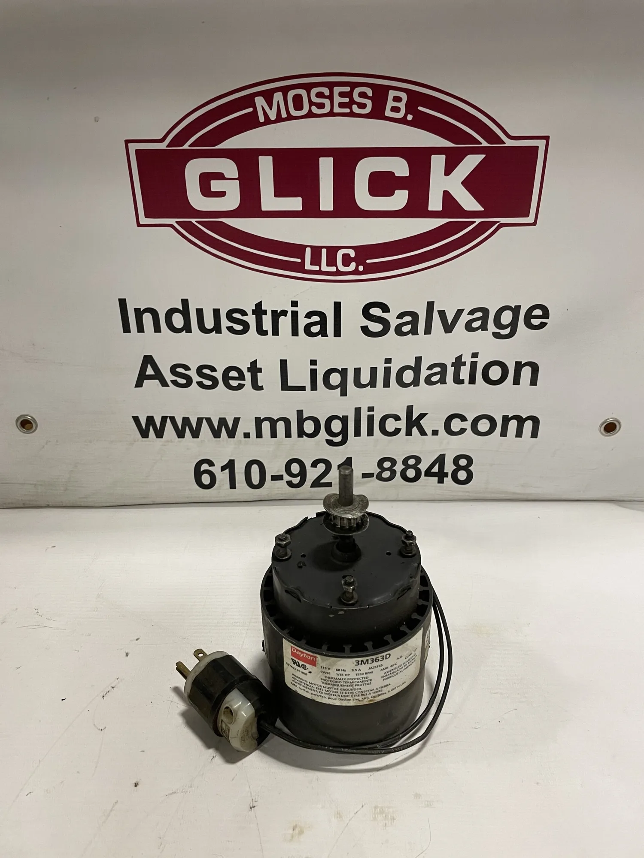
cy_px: 429
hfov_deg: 53.1
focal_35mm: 26
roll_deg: -1.6
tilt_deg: -28.8
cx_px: 322
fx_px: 645
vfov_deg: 67.3
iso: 125
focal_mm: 4.2
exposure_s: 1/60
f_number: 1.6
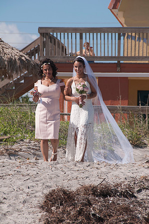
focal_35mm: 255
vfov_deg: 8.1
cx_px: 74
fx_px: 1587
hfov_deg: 5.4
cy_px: 112
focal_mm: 170
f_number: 11
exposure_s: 1/250
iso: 100
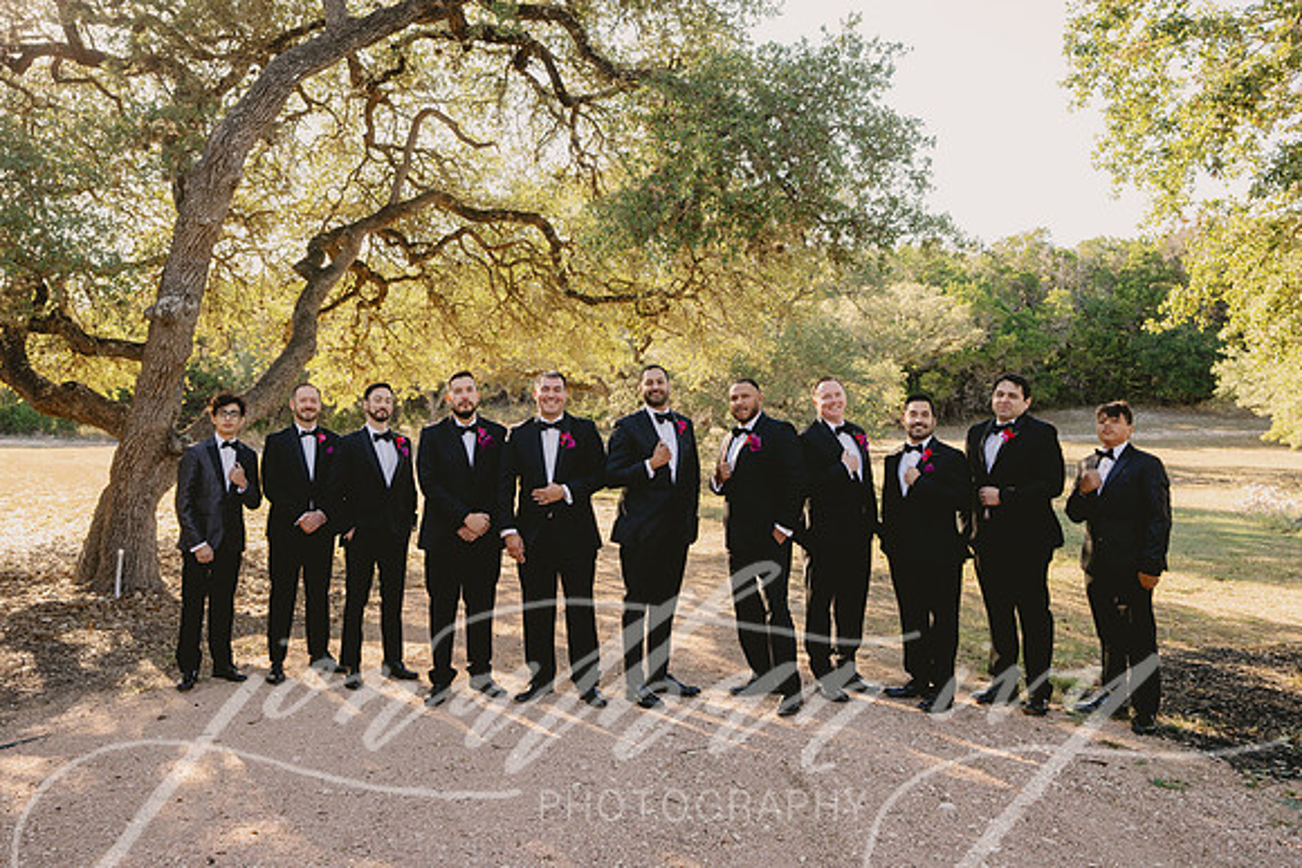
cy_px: 364
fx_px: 926
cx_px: 594
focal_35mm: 26
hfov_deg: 70.1
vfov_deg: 50.1
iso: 640
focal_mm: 22
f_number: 5
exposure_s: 1/250
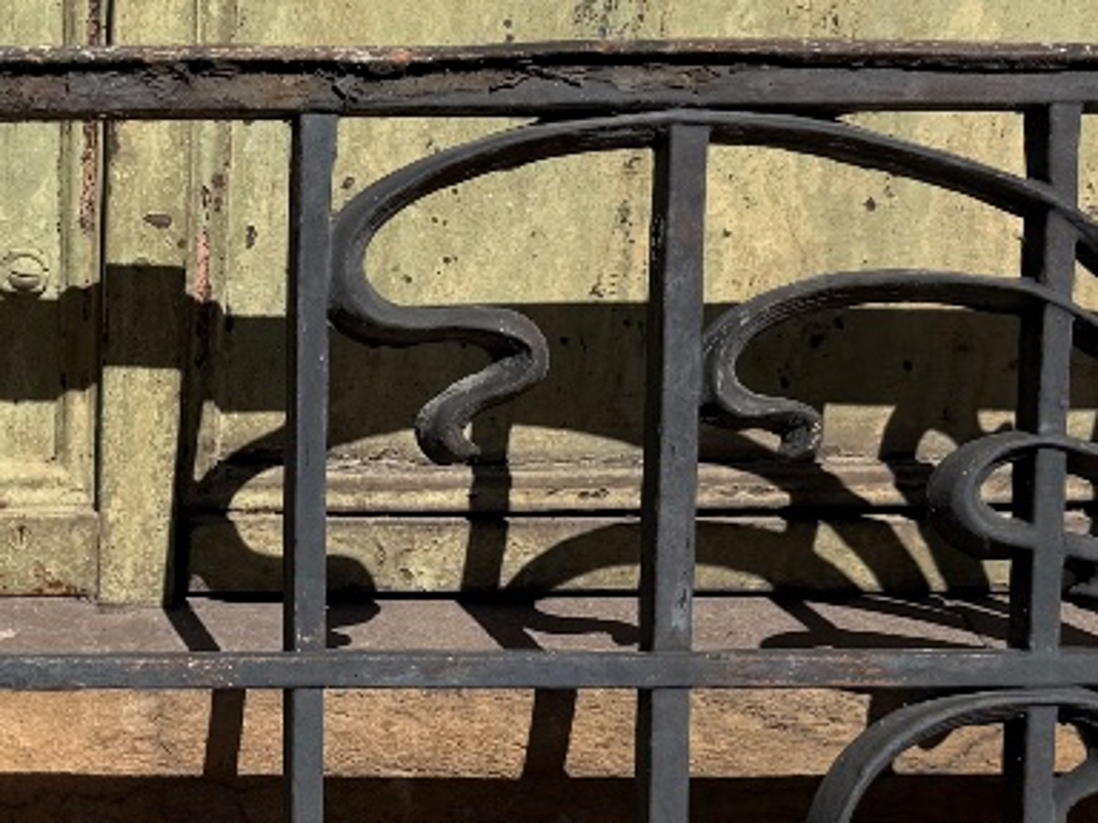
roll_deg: -0.7
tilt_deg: -18.6
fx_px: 2379
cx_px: -83
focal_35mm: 75
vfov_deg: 19.6
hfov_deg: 24.4
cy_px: 572
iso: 80
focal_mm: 6.76
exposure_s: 1/7353
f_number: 1.78
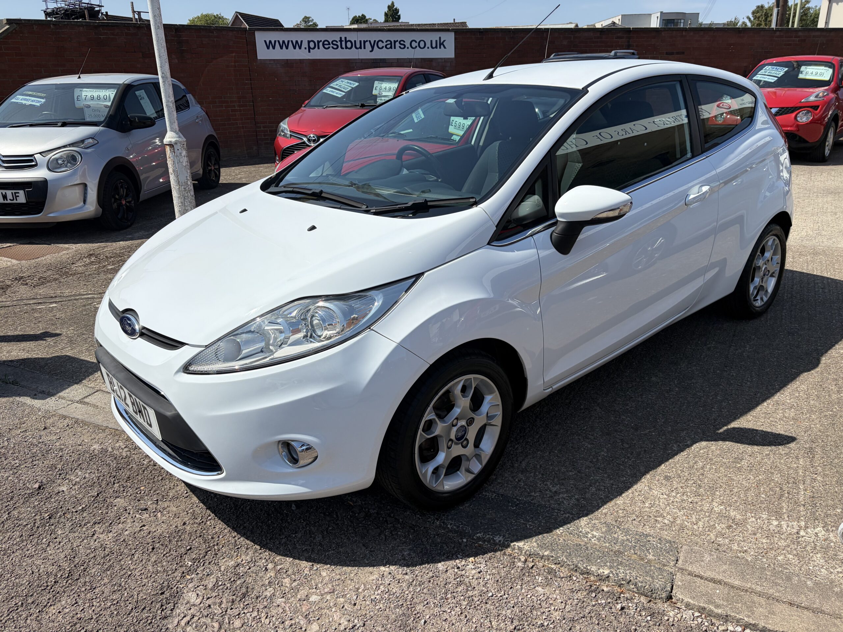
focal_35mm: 26
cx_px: 422
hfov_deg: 67.3
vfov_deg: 53.1
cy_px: 316
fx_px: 633
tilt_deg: -19.8
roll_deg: +0.5
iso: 50
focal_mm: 5.96
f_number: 1.6
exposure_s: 1/5348
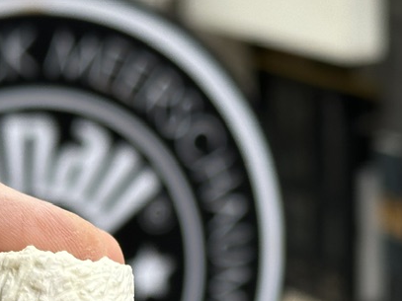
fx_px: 1753
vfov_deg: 9.7
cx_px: 209
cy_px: 361
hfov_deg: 13.1
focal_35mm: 151
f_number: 1.78
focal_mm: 6.86
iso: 64
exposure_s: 1/911
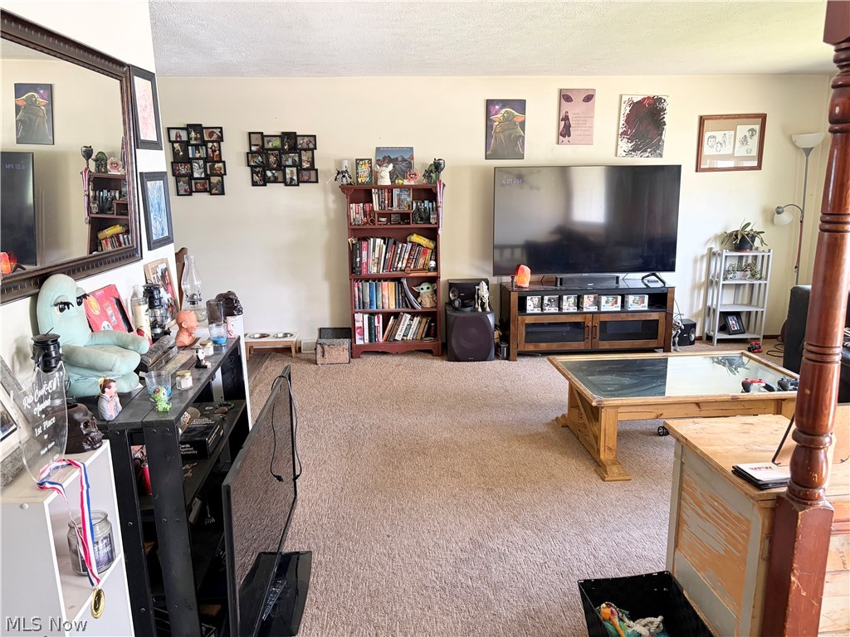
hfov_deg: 67.3
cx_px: 425
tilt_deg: -10.8
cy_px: 318
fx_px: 638
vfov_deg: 53.1
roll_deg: +1.8
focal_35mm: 26
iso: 200
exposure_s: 1/60
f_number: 1.6
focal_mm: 5.96
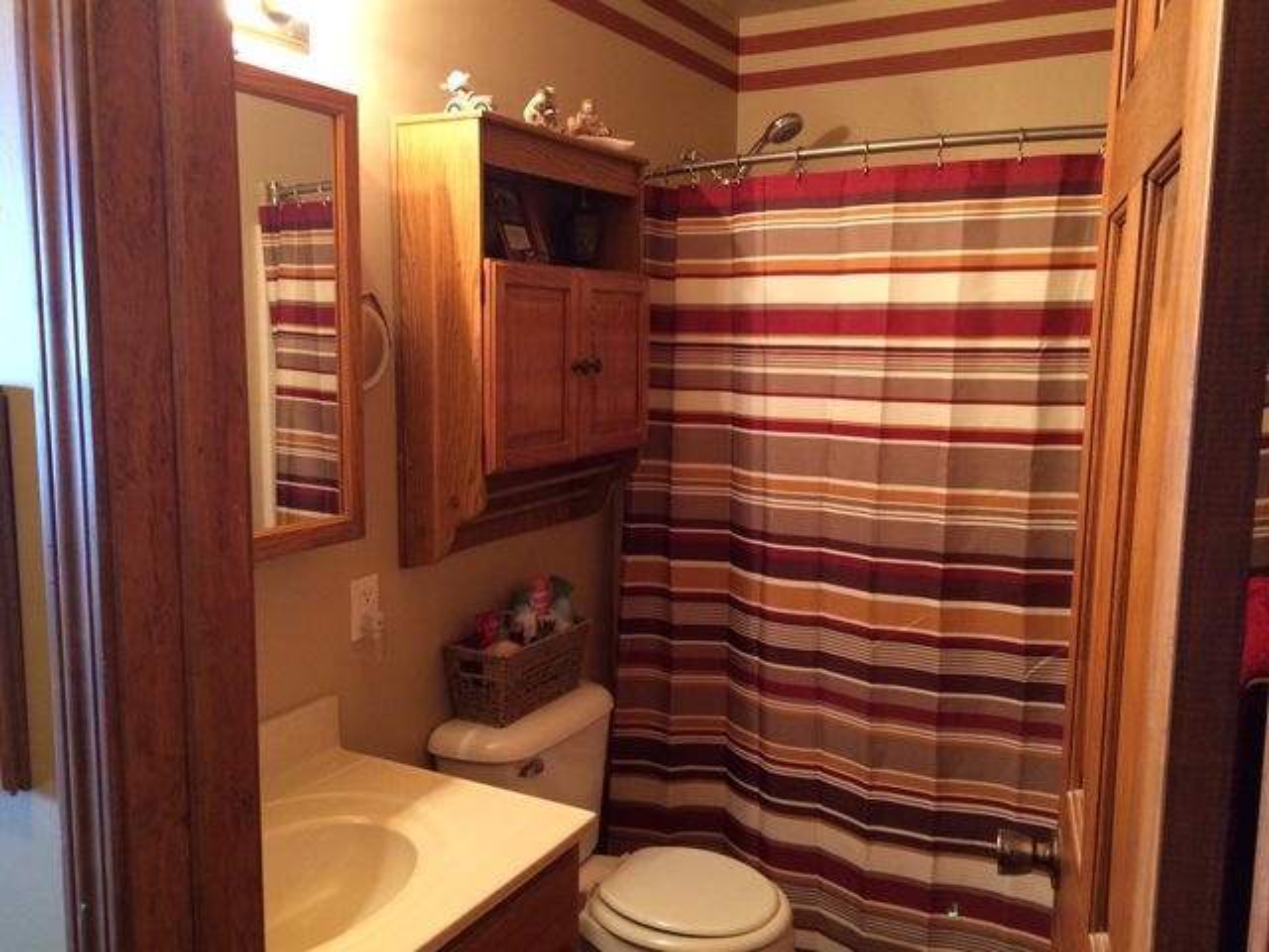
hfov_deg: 61.7
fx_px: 1063
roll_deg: -1.7
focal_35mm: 29
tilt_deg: -6.2
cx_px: 634
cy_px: 476
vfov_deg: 48.2
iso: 320
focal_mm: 4.15
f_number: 2.2
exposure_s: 1/30
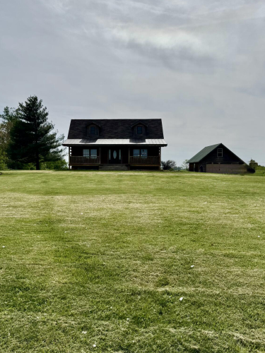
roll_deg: +0.2
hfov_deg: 44.0
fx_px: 327
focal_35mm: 32
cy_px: 176
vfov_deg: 56.8
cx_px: 111
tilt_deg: +0.1
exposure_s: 1/12346
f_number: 1.78
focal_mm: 6.76
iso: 64
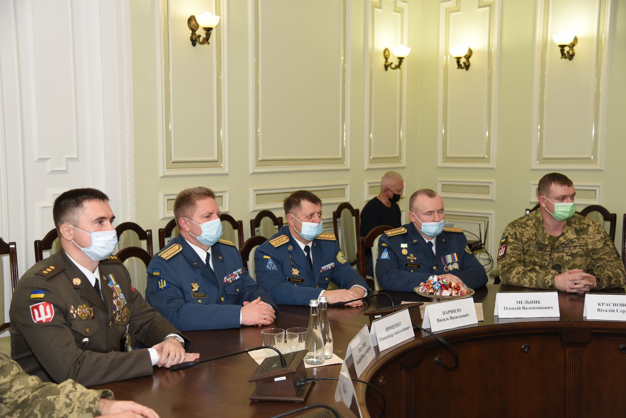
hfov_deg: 44.5
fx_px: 765
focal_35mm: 44
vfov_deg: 30.5
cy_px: 209
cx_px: 313
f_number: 4
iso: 800
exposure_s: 1/200
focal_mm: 44
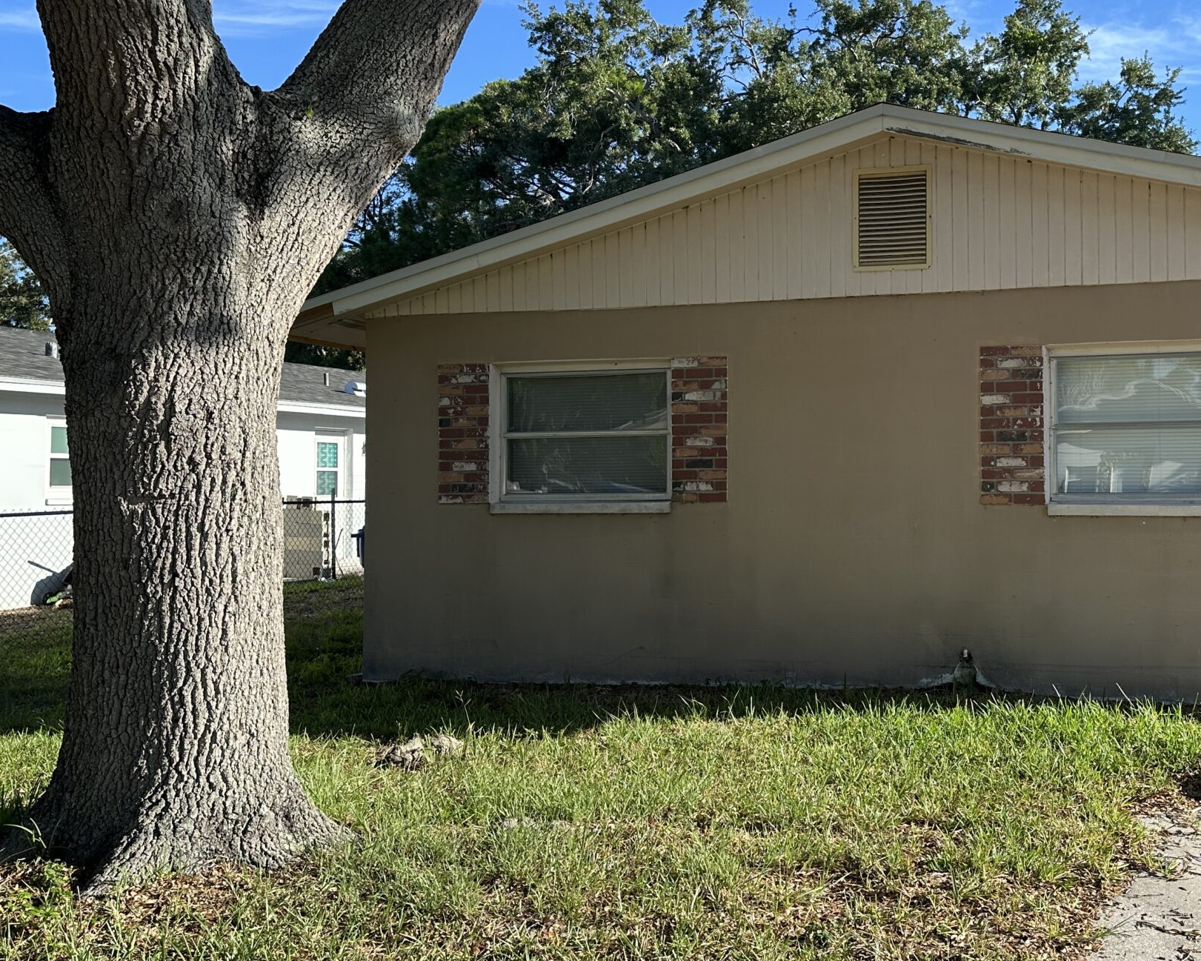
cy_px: 430
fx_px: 1315
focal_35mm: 37
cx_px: 837
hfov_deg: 47.9
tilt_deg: +2.1
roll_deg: -0.3
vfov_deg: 40.1
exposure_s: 1/1949
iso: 80
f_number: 1.78
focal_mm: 6.86
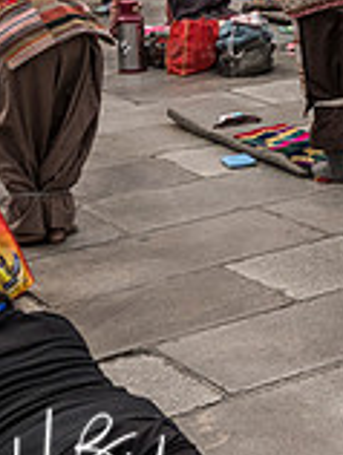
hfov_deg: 12.3
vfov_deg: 17.4
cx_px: 625
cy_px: 1
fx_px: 1449
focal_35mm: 110
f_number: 5
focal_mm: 15
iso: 400
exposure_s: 1/1000
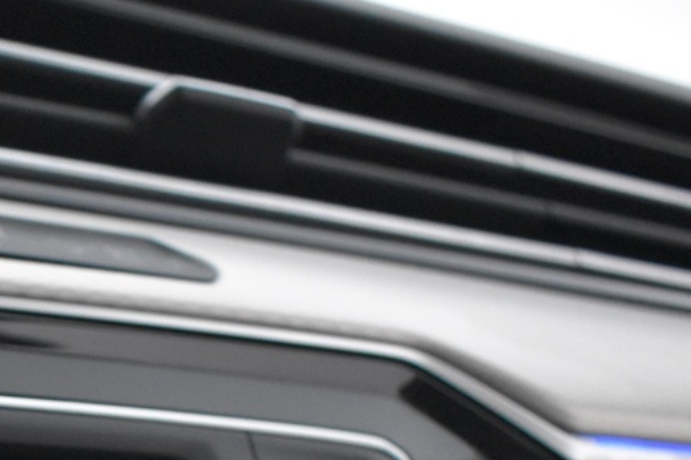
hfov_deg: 17.4
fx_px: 2063
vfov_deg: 12.2
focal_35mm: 108
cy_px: 671
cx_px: -298
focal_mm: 23
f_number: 3.8
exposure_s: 1/50
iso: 3200
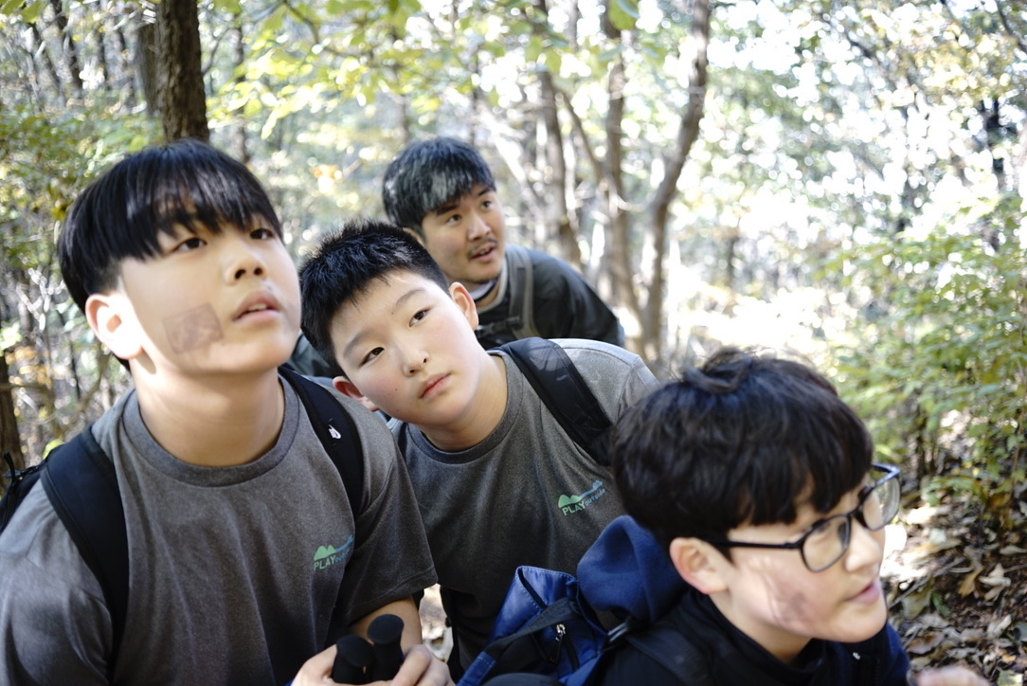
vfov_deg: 37.9
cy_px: 343
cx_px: 514
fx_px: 999
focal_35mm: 35
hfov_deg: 54.4
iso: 250
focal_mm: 35
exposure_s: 1/60
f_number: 2.8
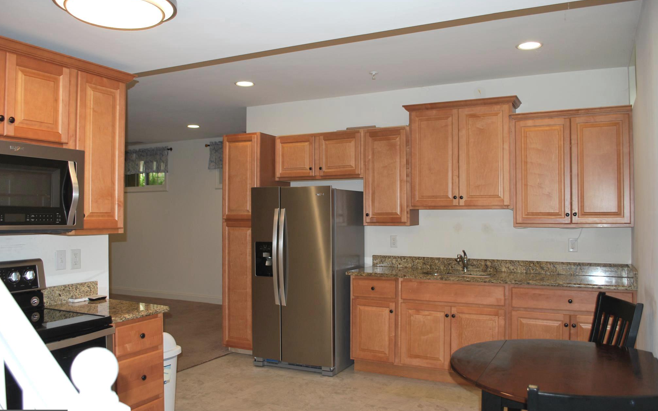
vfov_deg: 44.5
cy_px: 210
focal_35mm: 28
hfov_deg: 66.5
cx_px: 329
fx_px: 502
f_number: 3.8
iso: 200
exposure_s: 1/60
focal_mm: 18
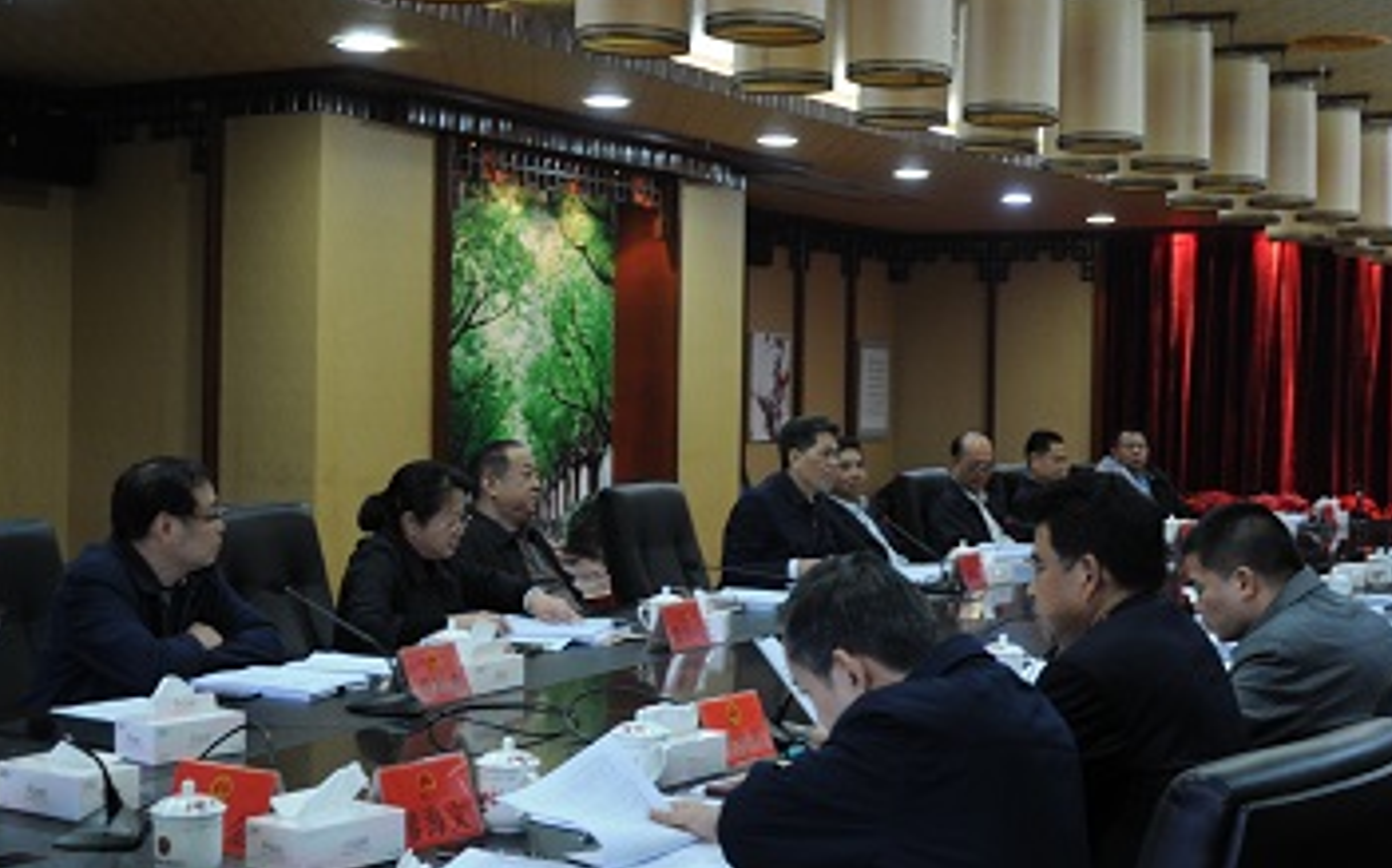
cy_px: 396
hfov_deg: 37.0
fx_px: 2081
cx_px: 761
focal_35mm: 55
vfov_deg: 23.6
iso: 450
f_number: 3.8
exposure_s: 1/30
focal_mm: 21
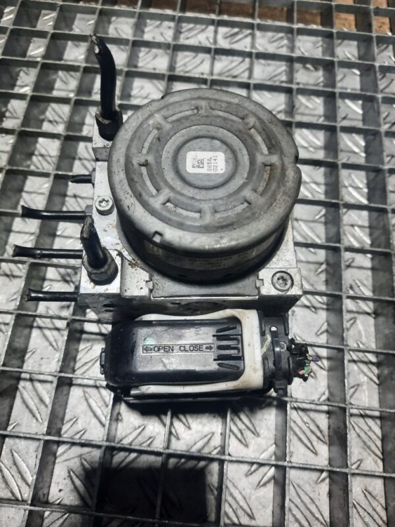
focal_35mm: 25
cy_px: 264
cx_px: 198
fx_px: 380
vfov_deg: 69.4
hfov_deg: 54.9
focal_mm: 4.6
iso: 320
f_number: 2
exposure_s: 1/50
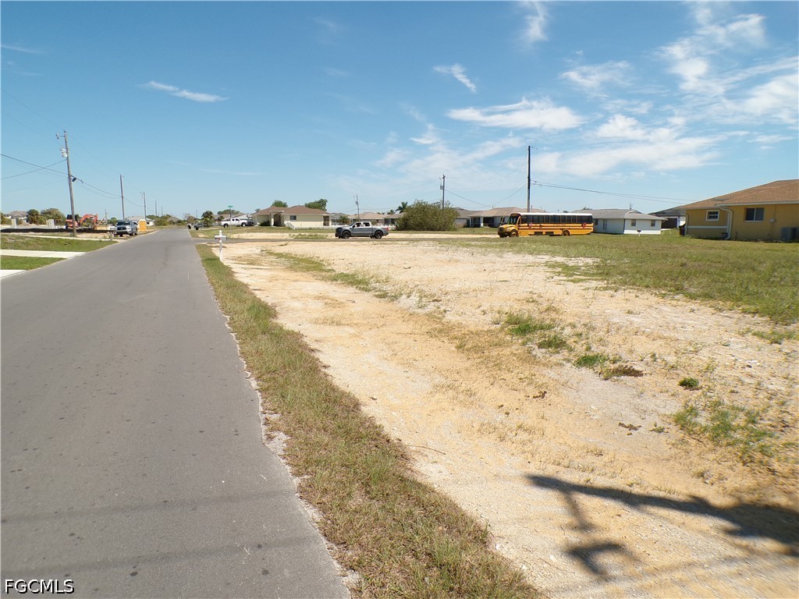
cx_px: 400
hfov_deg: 71.6
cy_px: 300
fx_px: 554
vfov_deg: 56.8
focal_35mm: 24
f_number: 4.4
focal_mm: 4.3
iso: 100
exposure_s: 1/850
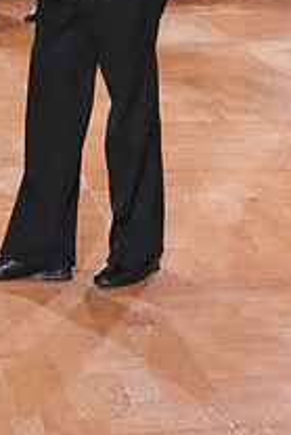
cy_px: -128
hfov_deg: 8.9
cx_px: 315
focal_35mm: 153
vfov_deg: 13.0
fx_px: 1852
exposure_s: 1/400
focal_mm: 55
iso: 2000
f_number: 4
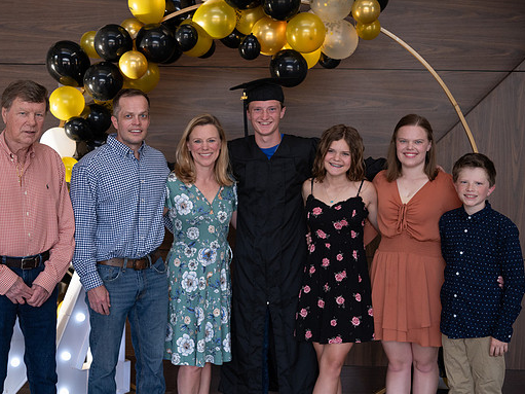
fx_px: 910
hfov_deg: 32.2
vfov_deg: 24.4
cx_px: 242
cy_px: 198
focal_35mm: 60
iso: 1600
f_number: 4
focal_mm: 55
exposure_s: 1/200
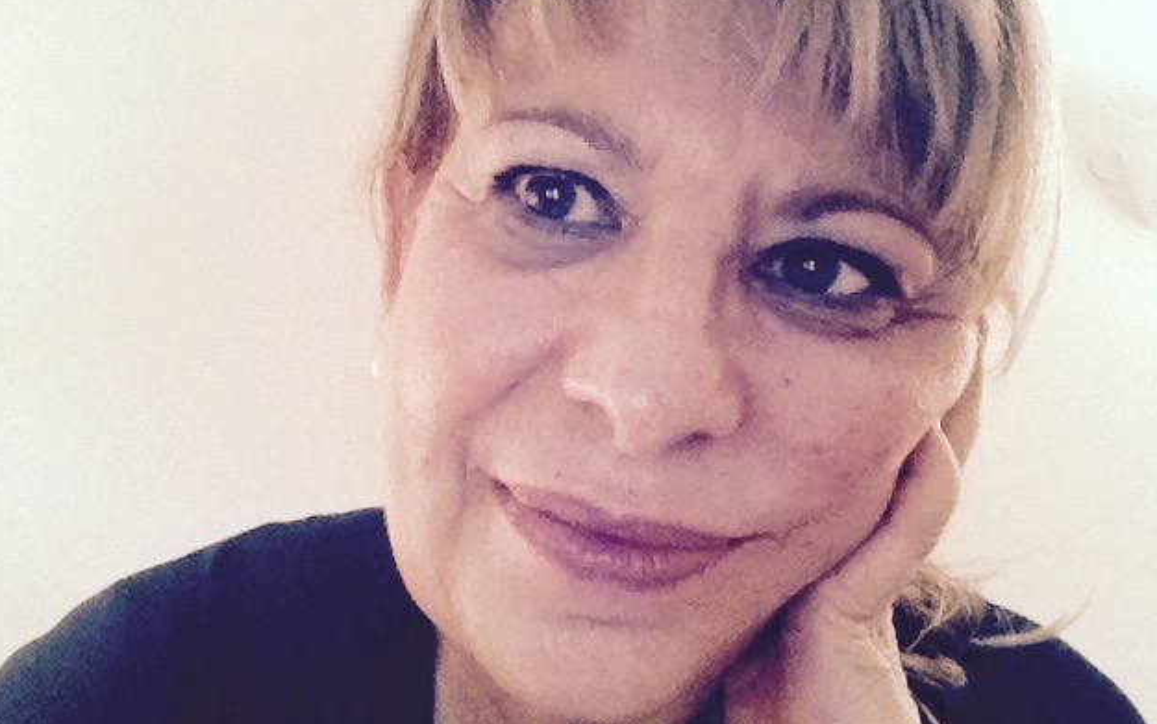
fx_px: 1199
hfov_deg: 51.5
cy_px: 287
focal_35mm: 38
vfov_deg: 33.5
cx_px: 581
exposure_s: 1/33
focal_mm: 1.85
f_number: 2.4
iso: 1250
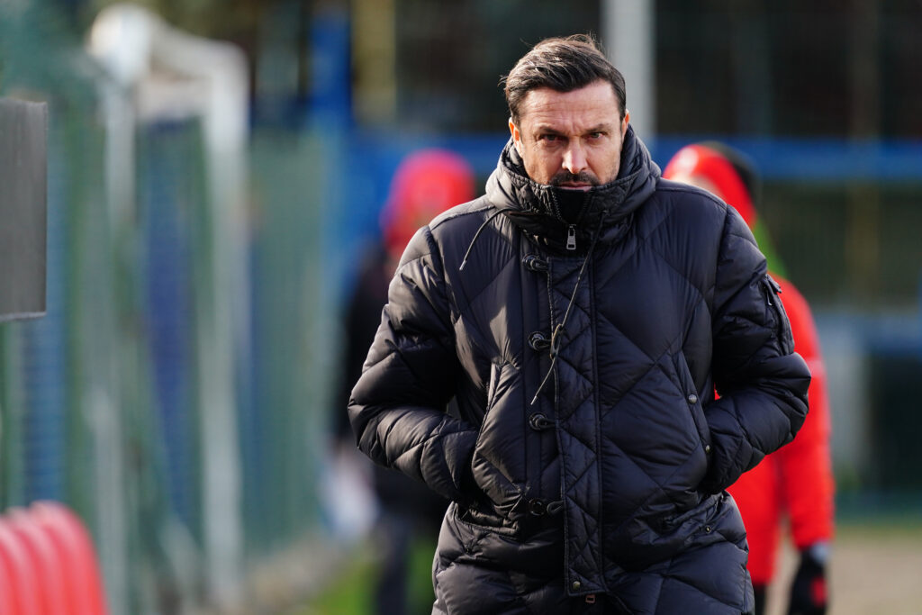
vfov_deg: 3.3
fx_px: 10757
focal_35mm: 420
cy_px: 308
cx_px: 461
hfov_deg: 4.9
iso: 1250
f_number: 4
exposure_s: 1/1000
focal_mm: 420
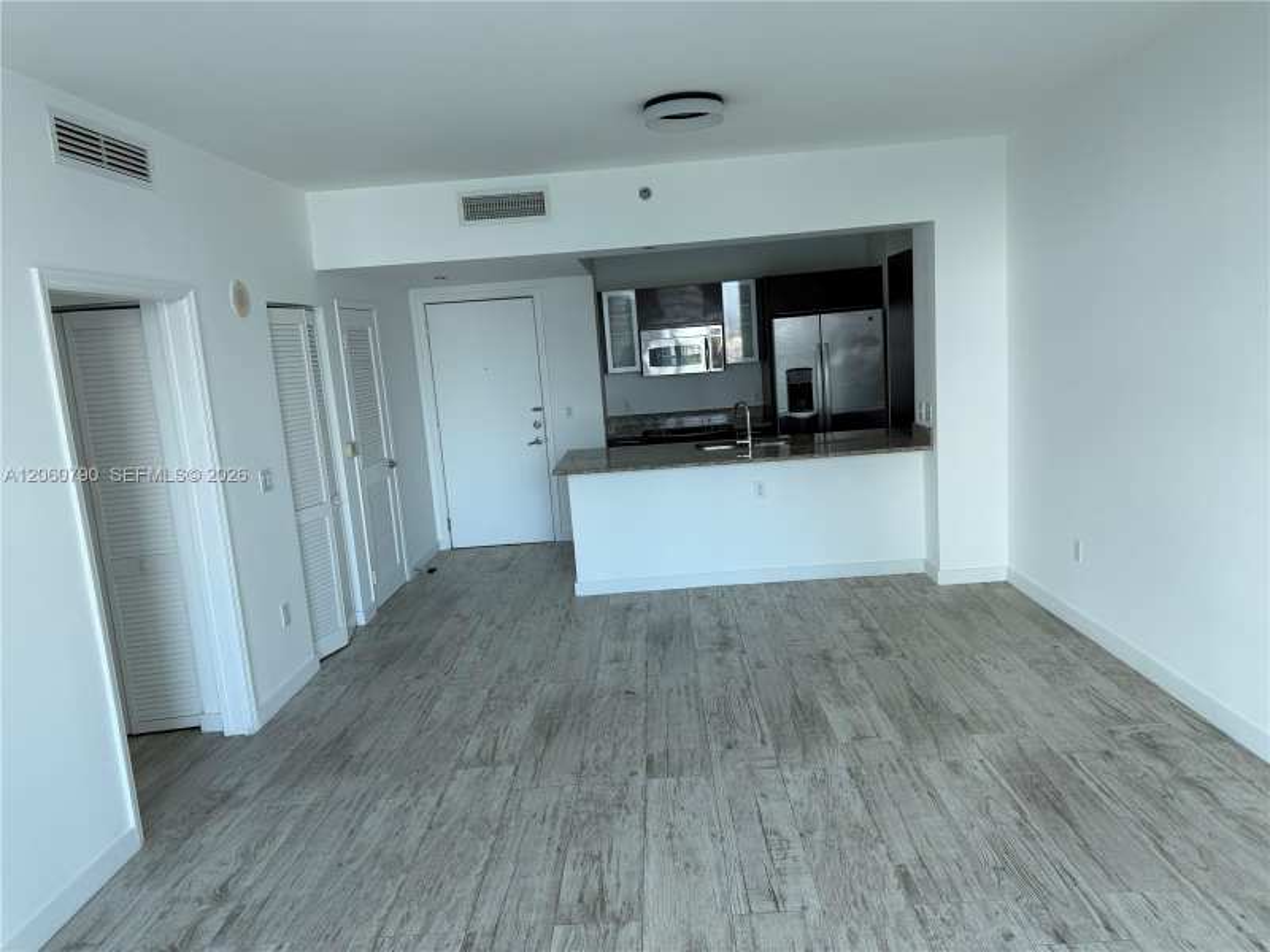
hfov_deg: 71.6
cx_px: 635
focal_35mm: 24
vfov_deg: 56.8
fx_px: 881
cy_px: 476
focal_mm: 6.76
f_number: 1.78
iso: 80
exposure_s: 1/121
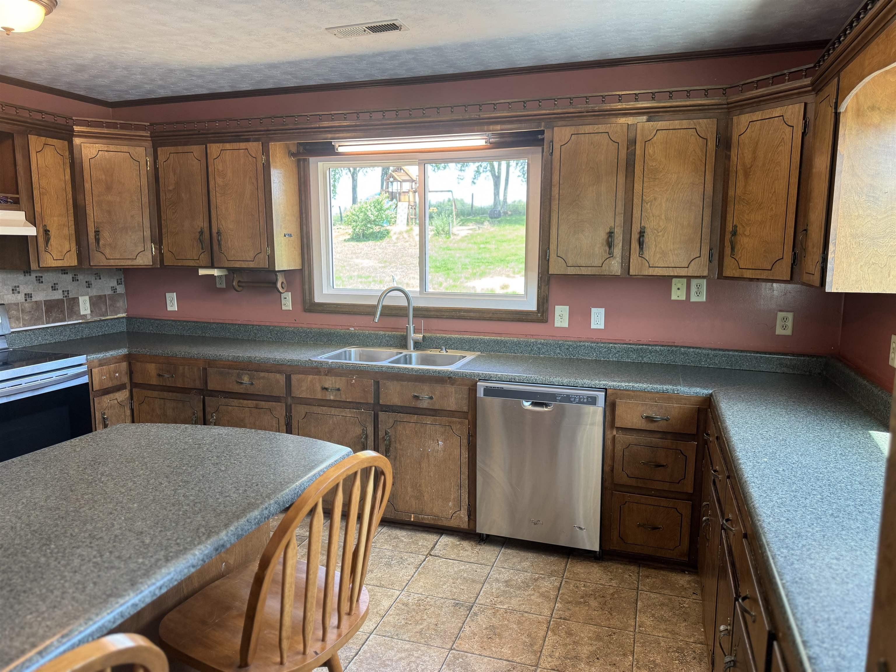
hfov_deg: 71.6
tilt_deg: -8.1
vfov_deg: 56.8
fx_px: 621
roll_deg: -0.5
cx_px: 448
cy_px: 336
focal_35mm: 24
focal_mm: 6.76
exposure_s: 1/120
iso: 160
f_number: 1.78
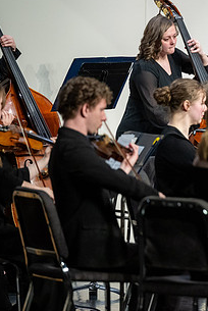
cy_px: 141
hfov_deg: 3.6
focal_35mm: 380
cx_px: 283
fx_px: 3286
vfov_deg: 5.4
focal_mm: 200
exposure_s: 1/400
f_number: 2.8
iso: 2000
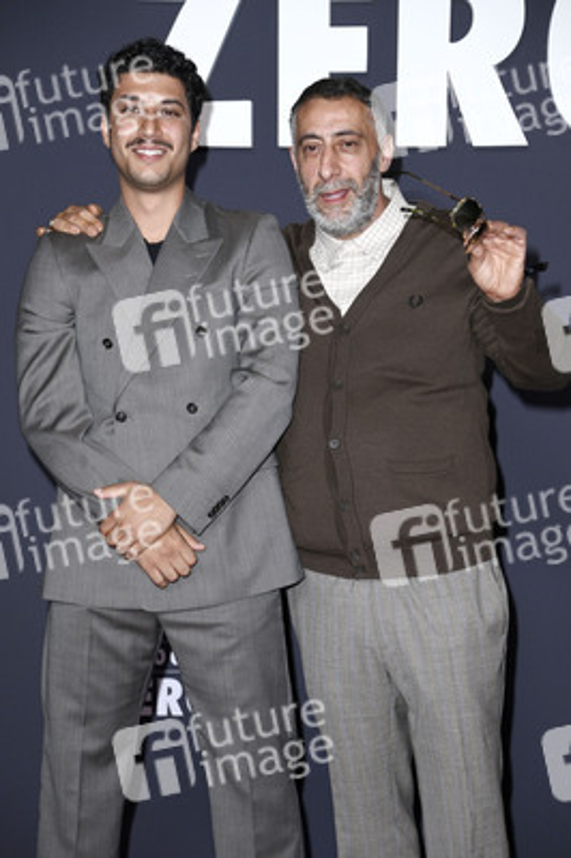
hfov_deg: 13.0
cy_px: 429
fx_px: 2502
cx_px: 286
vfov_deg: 19.5
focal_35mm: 105
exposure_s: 1/250
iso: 1000
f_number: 5.6
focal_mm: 105
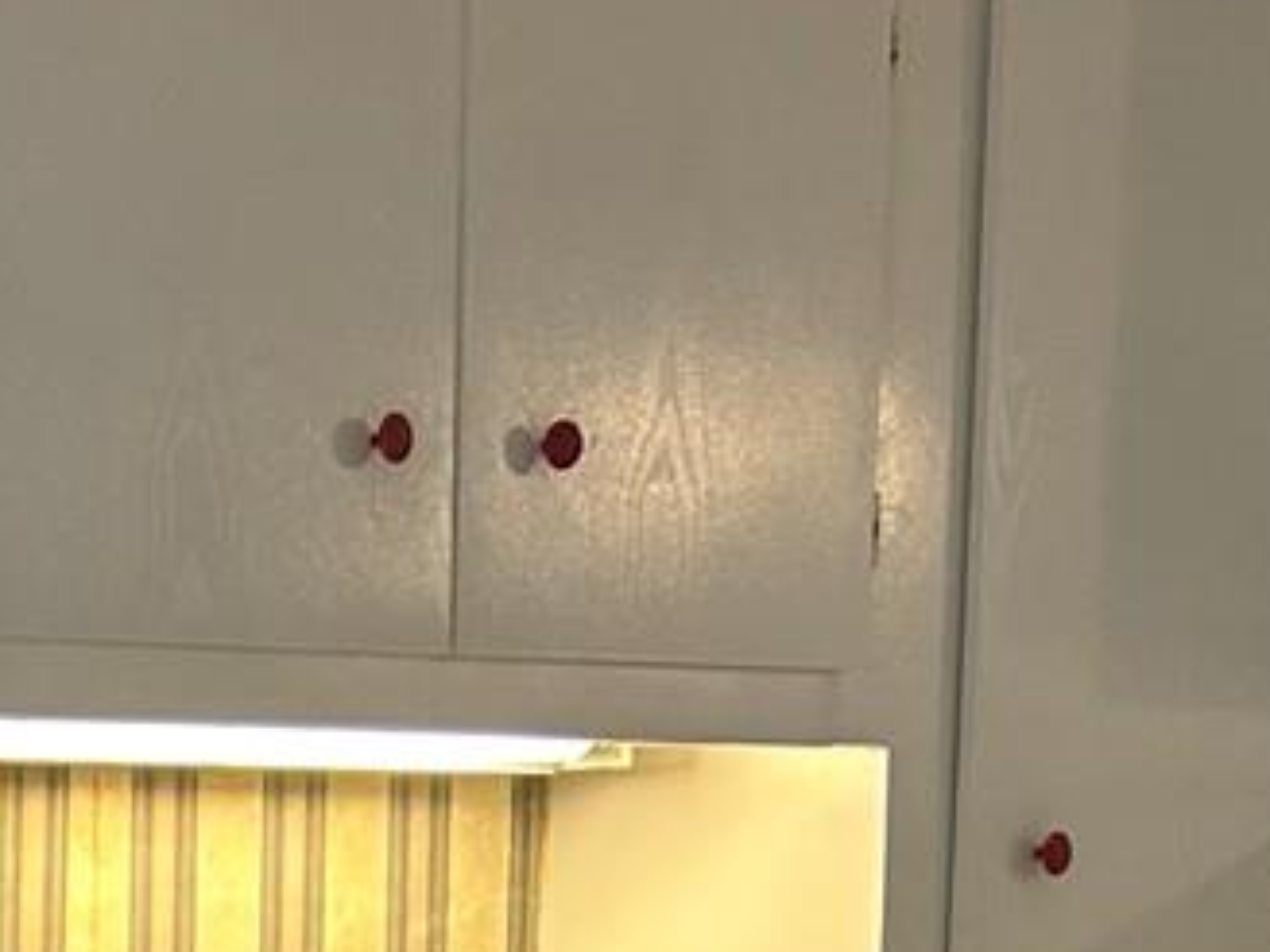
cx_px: -407
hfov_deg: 14.8
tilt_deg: -9.1
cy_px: 1780
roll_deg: +0.7
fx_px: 4659
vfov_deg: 10.8
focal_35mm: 127
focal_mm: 5.7
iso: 125
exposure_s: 1/60
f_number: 1.5
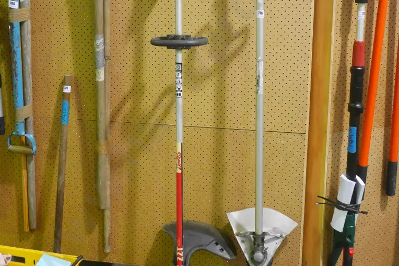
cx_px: 200
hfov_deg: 37.5
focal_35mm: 53
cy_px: 65
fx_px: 587
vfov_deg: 25.2
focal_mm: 19
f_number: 4.3
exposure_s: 1/50
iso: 3200
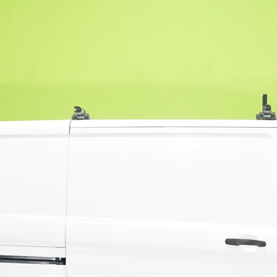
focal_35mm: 116
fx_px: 1050
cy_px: 275
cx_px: 244
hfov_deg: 14.9
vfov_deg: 14.8
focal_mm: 42
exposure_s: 1/40
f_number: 10
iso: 4000
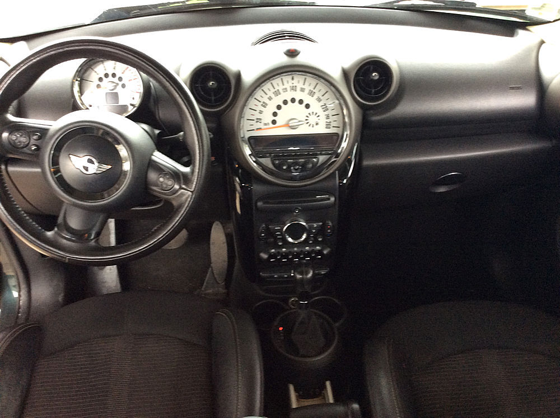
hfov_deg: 56.9
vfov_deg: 44.1
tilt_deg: -34.4
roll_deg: +4.4
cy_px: 209
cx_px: 280
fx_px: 517
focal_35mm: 32
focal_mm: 3.3
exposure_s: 1/25
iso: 100
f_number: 2.4
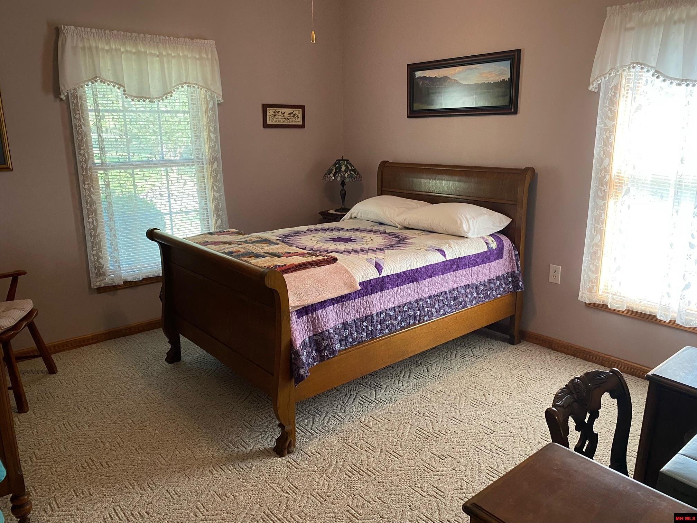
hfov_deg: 67.3
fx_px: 524
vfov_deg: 53.1
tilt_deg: -13.2
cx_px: 348
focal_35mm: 26
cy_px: 262
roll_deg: +0.4
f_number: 1.8
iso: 320
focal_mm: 4.25
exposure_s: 1/60
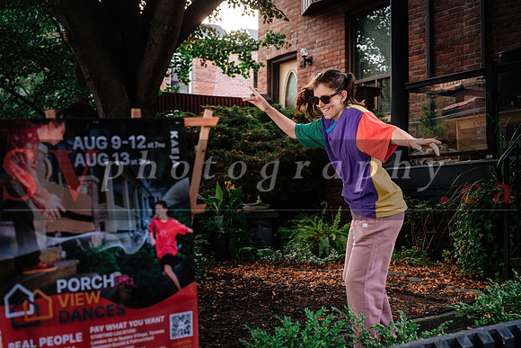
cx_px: 260
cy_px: 174
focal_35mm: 50
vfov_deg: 27.0
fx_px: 724
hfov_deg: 39.6
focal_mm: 33.2
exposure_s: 1/400
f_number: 3.6
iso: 800
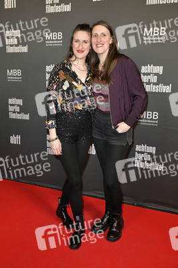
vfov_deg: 60.3
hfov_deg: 42.3
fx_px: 230
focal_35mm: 31
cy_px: 134
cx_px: 89
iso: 2000
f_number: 5
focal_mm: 31
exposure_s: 1/250
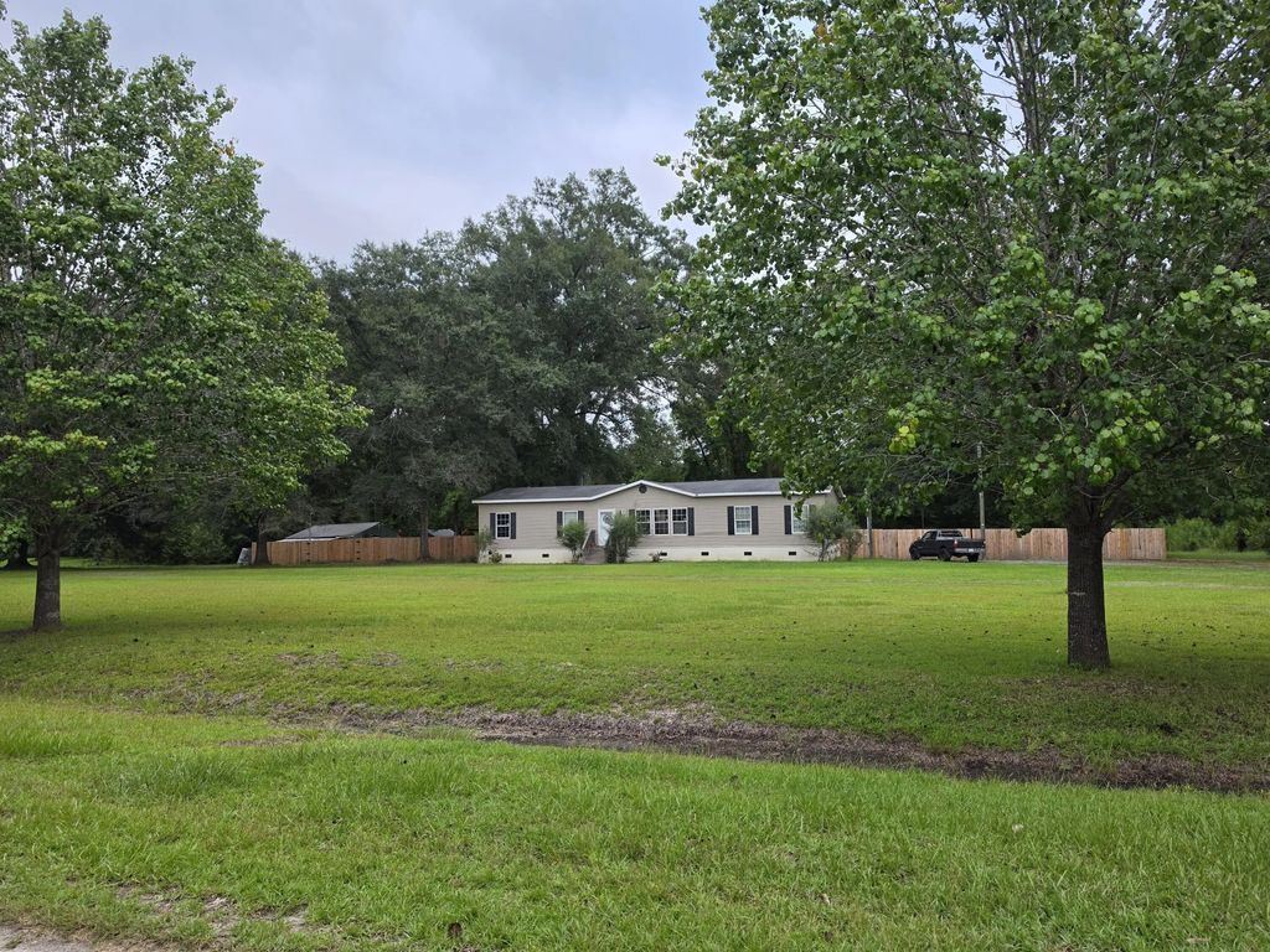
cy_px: 476
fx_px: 844
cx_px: 635
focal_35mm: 23
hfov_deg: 73.9
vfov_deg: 58.9
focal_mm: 6.5
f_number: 1.4
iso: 50
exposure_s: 1/180
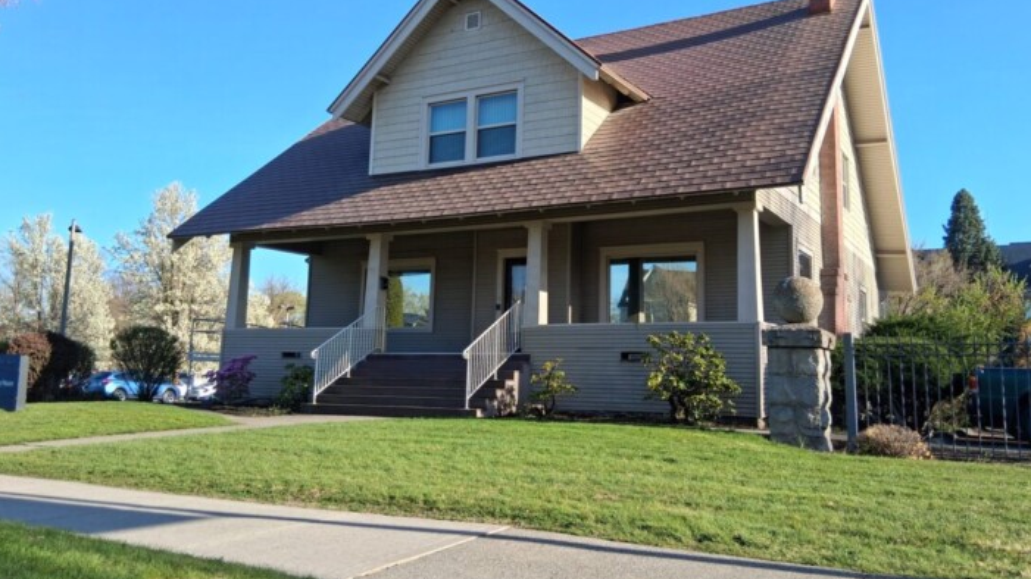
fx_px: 847
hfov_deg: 62.6
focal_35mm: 31
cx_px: 536
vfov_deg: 37.7
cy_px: 248
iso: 25
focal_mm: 3.98
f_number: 1.8
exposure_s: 1/296
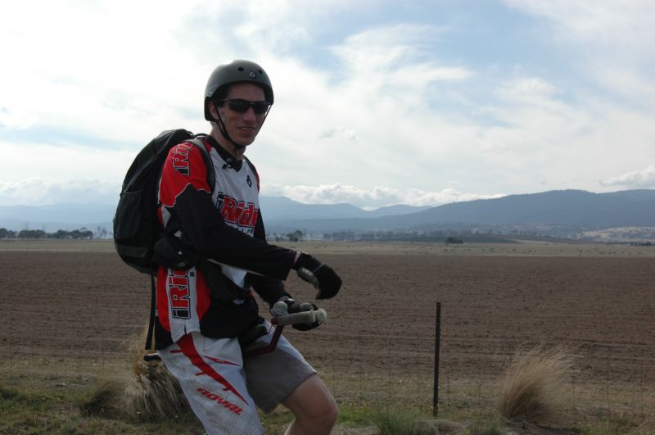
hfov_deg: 31.9
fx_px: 1145
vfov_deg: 21.5
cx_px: 328
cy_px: 218
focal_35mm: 63
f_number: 9
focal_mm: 42
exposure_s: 1/320
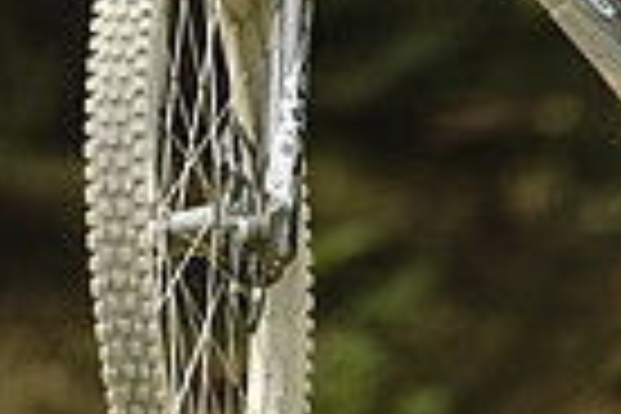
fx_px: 33773
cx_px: 270
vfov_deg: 0.7
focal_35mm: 1958
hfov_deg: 1.1
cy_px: -387
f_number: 4
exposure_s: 1/2500
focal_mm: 600
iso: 5000
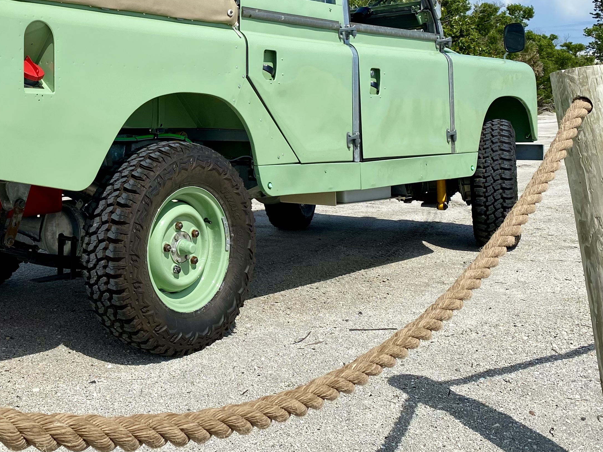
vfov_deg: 29.5
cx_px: 142
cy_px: 83
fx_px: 836
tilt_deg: -0.1
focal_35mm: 48
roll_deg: +0.9
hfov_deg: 38.5
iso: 32
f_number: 1.8
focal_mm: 4.25
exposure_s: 1/4808
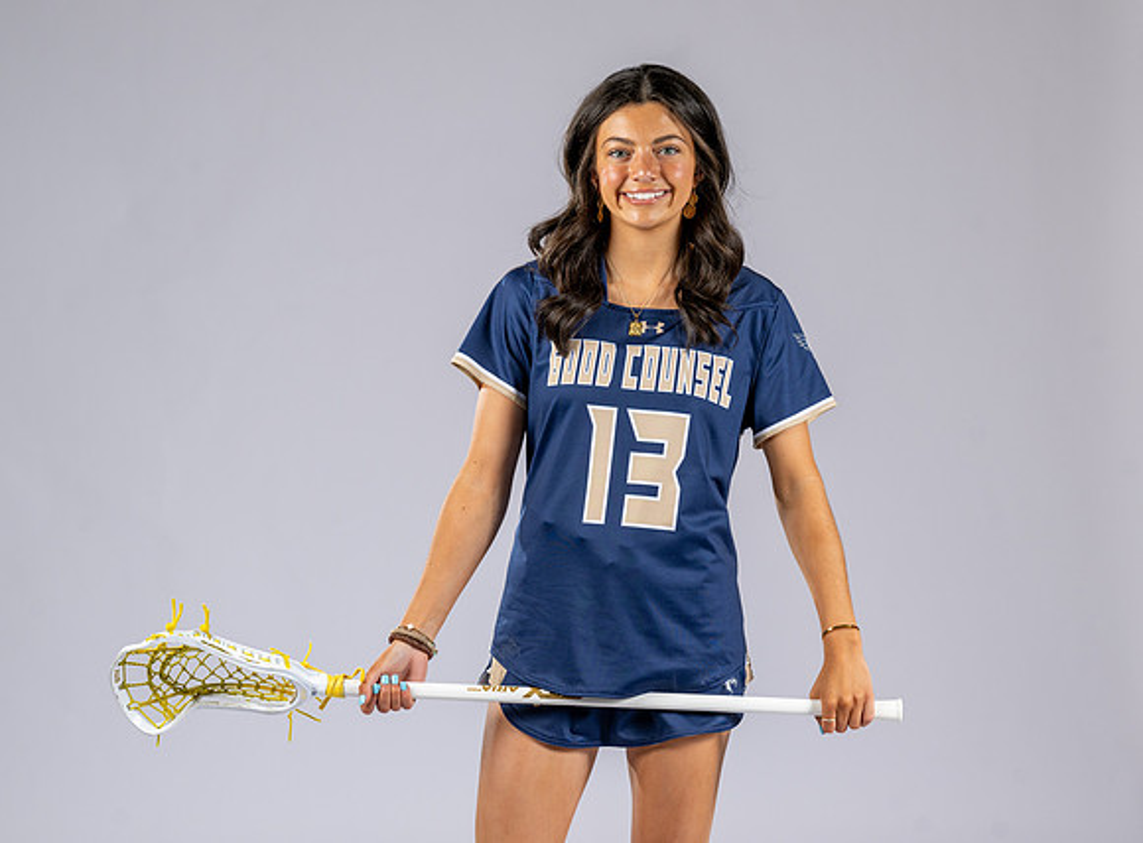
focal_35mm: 124
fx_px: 4060
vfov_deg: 11.9
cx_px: 631
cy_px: 423
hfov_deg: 16.0
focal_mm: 98
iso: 250
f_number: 6.3
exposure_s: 1/200
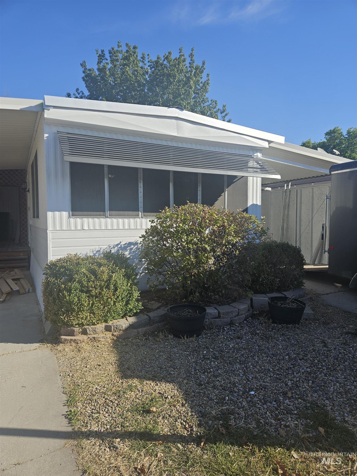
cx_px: 178
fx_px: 316
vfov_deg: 73.9
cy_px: 238
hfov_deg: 58.9
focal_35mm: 23
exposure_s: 1/1567
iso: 25
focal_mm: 5.4
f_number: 1.8
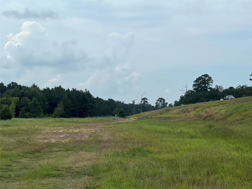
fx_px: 561
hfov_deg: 25.3
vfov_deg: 19.1
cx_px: 126
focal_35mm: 77
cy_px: 94
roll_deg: +0.5
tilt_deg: +1.8
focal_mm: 9
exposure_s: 1/1292
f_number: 2.8
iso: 32
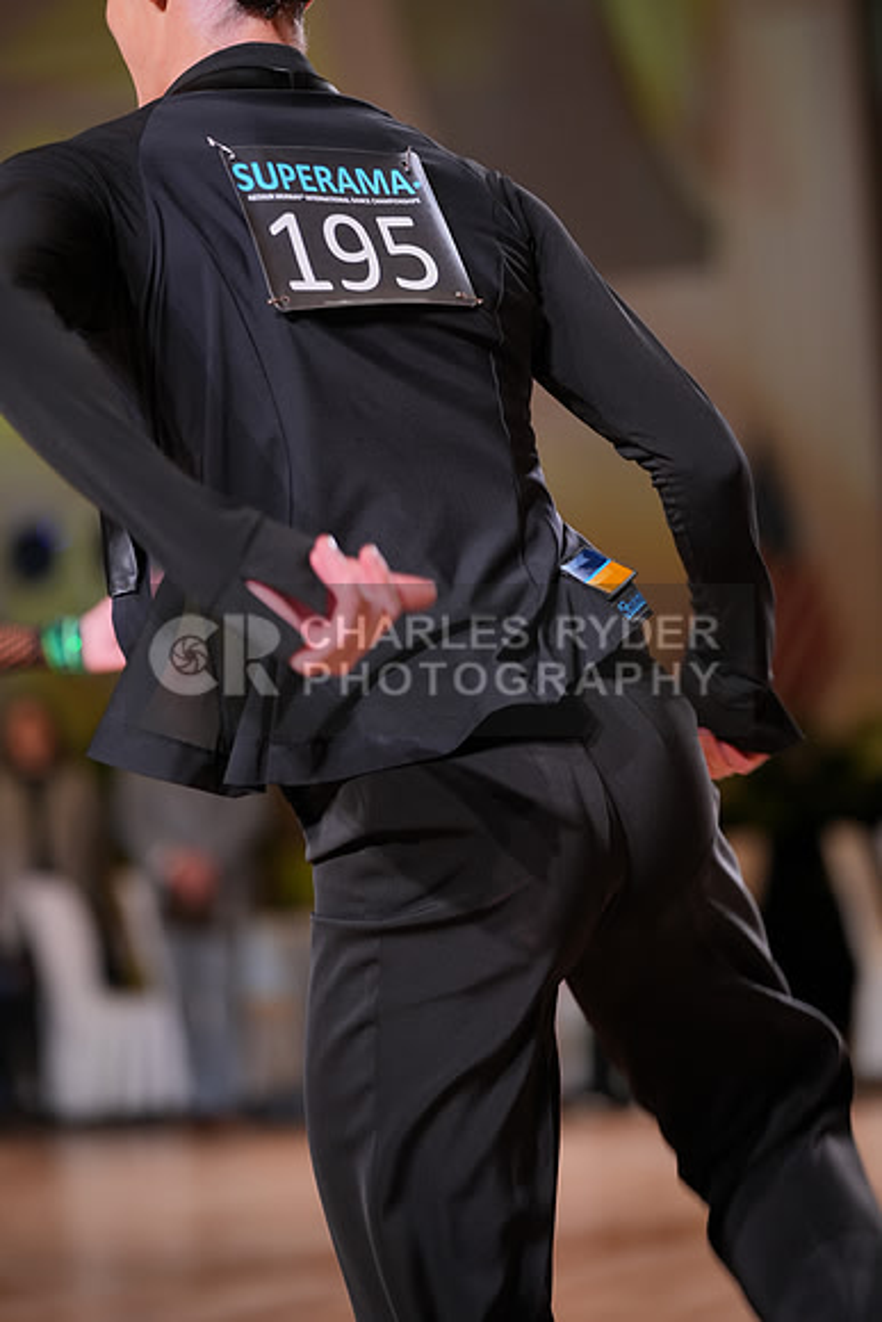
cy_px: 661
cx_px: 441
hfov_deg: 11.2
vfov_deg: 16.6
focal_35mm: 123
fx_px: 4517
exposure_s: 1/320
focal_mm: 123
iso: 500
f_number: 2.8
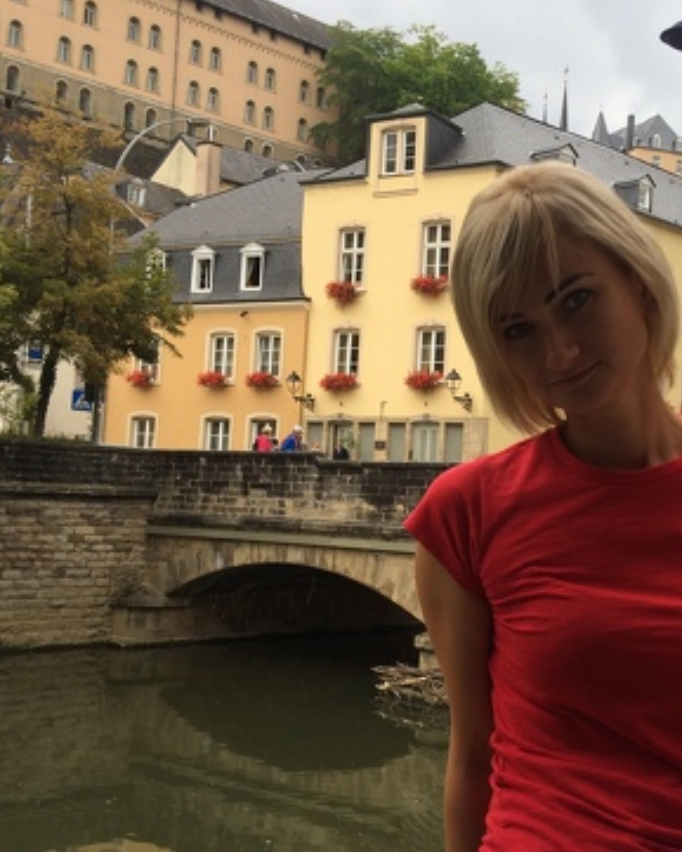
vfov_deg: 39.5
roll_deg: -1.5
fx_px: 1185
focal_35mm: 47
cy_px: 441
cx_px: 559
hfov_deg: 31.2
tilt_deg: -0.4
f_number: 2.2
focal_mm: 4.15
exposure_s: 1/672
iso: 32
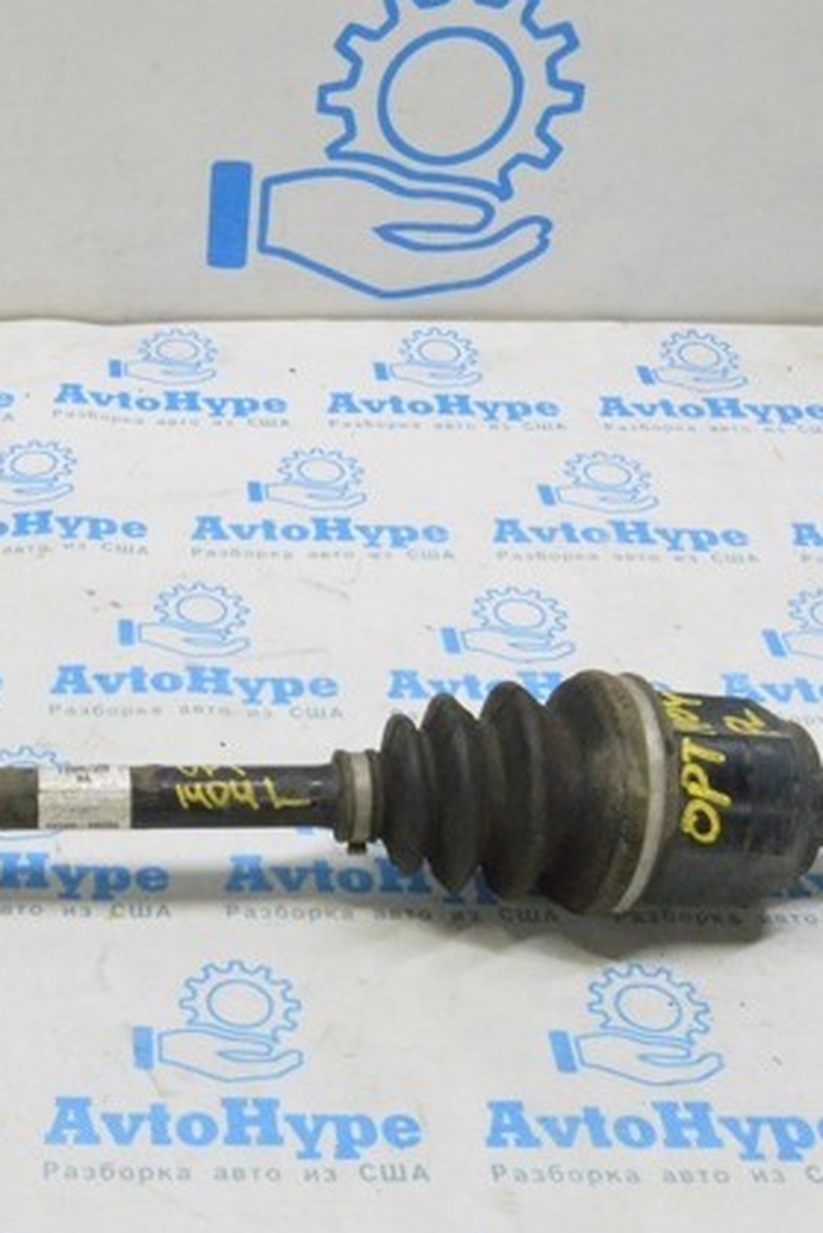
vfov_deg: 36.2
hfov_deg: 23.8
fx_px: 1884
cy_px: 612
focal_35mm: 55
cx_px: 53
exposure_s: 1/20
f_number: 20
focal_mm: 24
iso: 6400
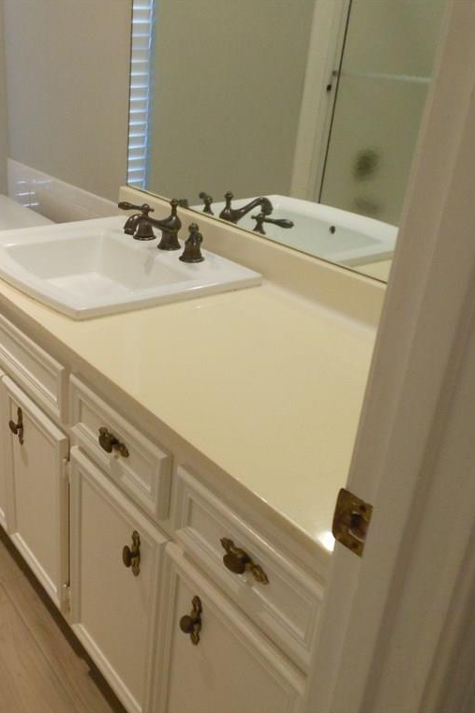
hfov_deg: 36.3
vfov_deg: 54.4
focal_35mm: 35
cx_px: 81
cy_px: 355
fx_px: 693
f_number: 3.2
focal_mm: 4.5
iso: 400
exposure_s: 1/100
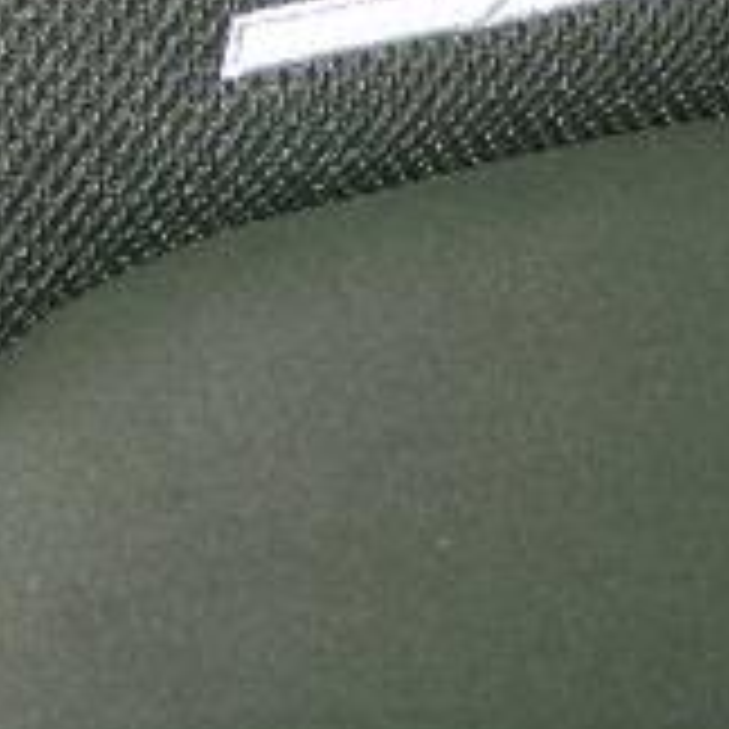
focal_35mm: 122
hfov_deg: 14.3
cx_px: 454
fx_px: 2907
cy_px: 4
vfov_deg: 14.1
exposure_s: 1/30
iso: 100
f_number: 2.8
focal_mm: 5.8
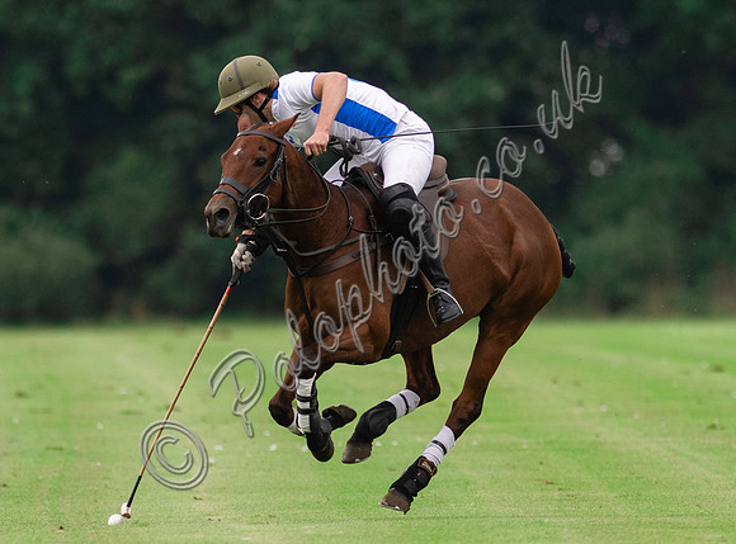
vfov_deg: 1.5
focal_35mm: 964
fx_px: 20385
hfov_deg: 2.1
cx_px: 248
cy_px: 388
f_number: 3.2
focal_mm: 300
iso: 500
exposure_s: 1/1600
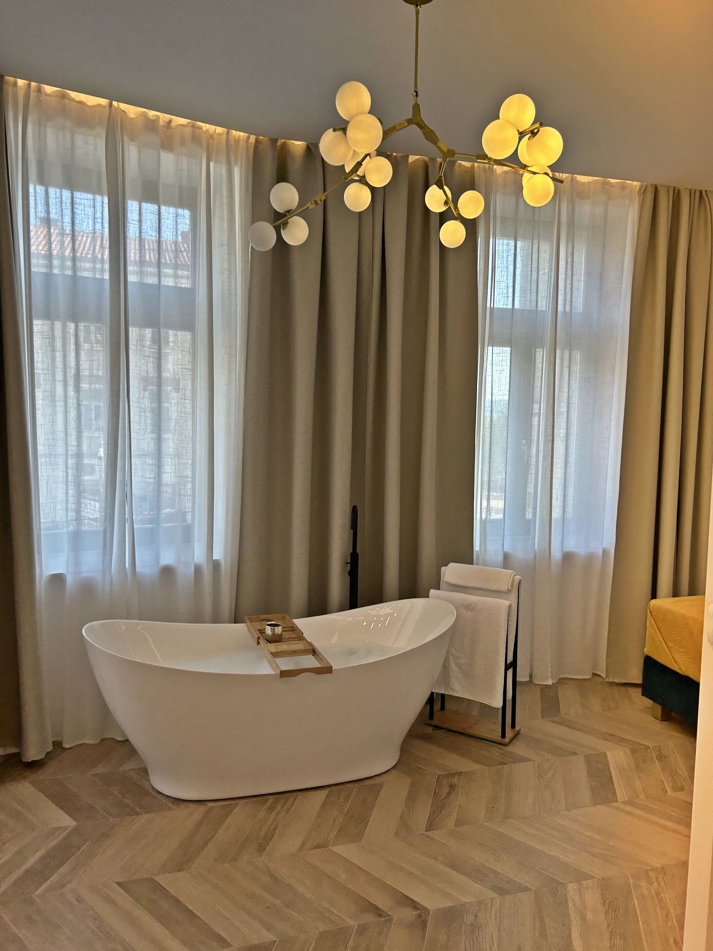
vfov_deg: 67.3
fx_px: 714
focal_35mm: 26
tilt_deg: -4.3
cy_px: 476
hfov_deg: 53.1
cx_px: 356
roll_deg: -1.8
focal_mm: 5.7
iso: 40
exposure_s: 1/221
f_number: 1.5
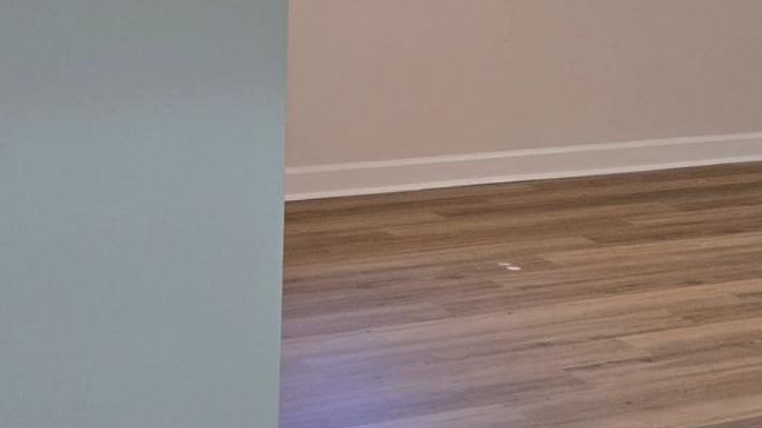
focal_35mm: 93
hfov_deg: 22.8
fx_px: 1878
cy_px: 148
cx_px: 541
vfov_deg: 13.0
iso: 160
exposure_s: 1/120
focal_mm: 5.4
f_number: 1.8
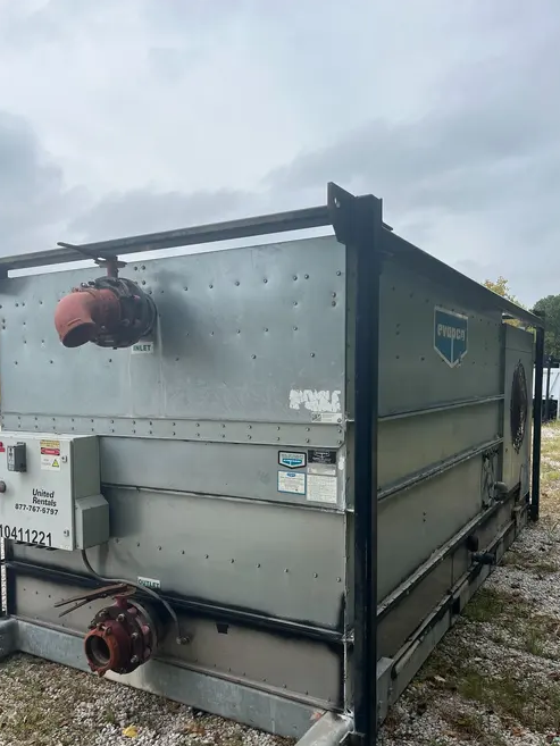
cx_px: 253
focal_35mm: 29
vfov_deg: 61.5
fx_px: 625
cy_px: 412
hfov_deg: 48.2
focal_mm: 5.1
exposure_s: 1/2222
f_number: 1.6
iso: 50
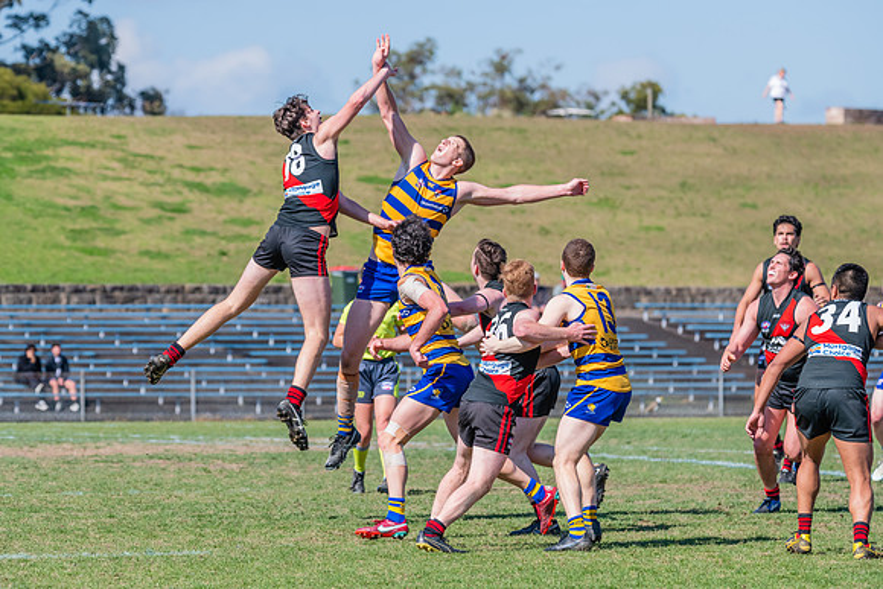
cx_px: 442
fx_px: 6378
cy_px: 294
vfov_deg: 5.3
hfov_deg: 7.9
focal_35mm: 260
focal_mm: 260
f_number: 9
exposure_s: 1/1600
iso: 800
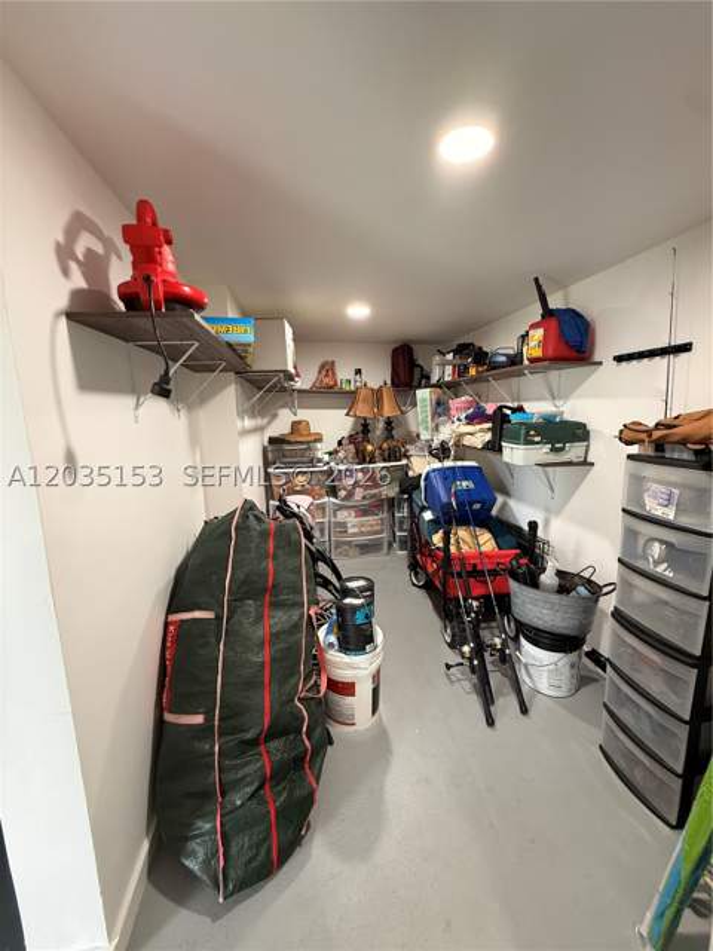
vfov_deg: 102.1
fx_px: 384
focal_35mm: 14
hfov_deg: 85.7
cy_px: 476
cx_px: 356
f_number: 2.2
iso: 320
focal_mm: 2.22
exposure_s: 1/60
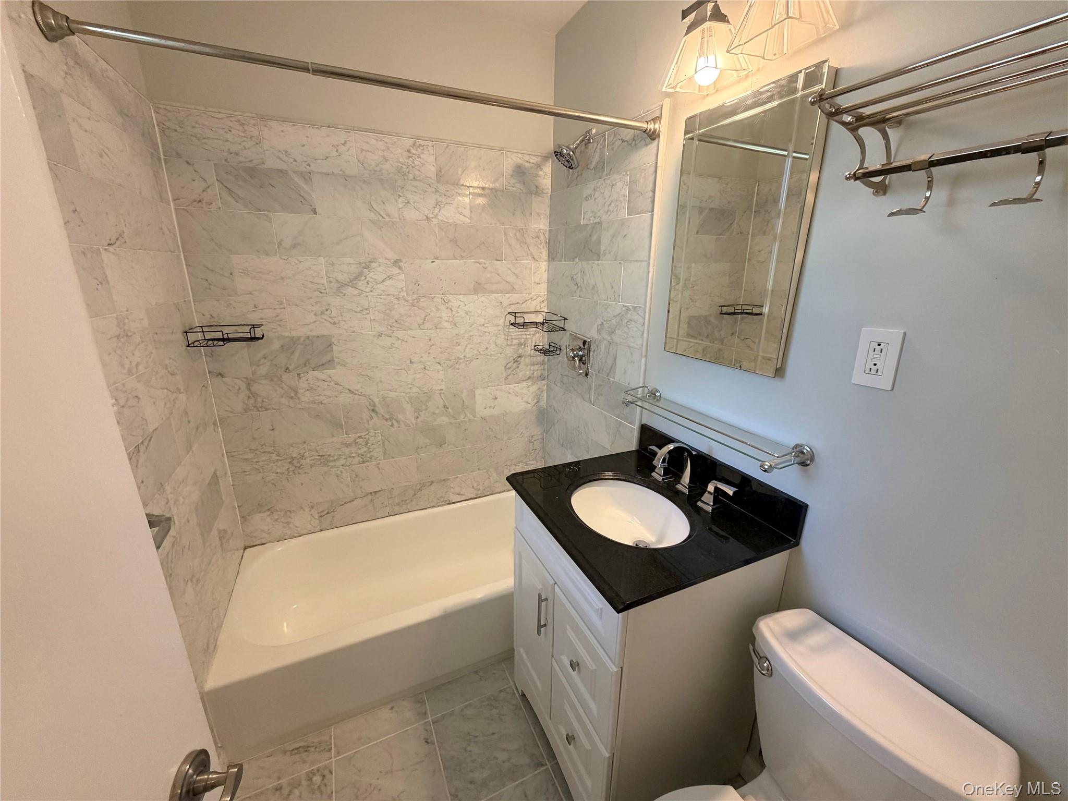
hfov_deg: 102.1
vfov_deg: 85.7
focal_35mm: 14
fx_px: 432
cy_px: 400
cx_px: 534
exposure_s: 1/60
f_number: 2.2
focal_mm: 2.22
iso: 250
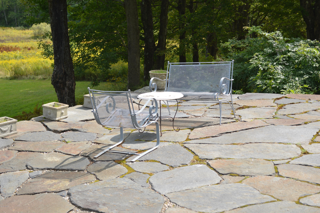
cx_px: 160
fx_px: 533
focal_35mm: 60
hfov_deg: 33.4
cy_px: 106
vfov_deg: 22.6
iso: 100
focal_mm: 40
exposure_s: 1/160
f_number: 5.3
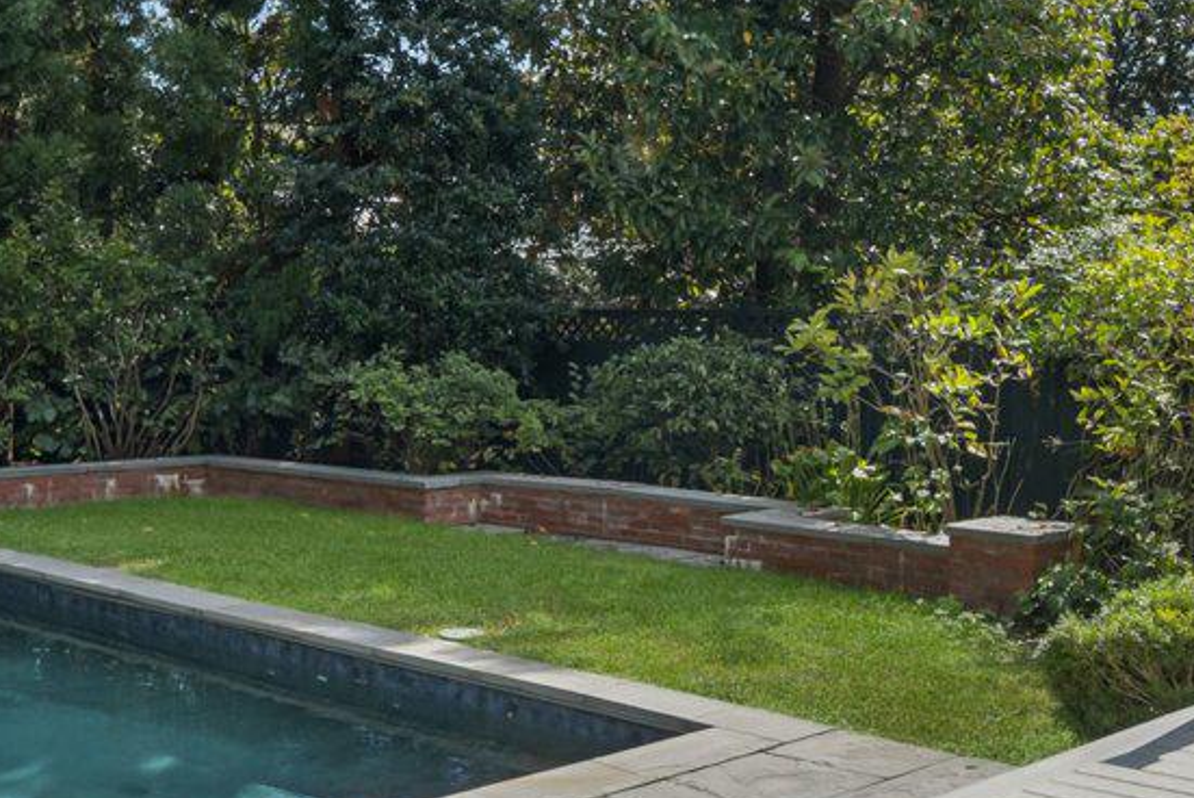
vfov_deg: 25.9
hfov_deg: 38.1
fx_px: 1725
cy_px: 296
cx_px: 537
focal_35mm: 52
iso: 100
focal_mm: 14
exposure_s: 1/125
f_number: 8
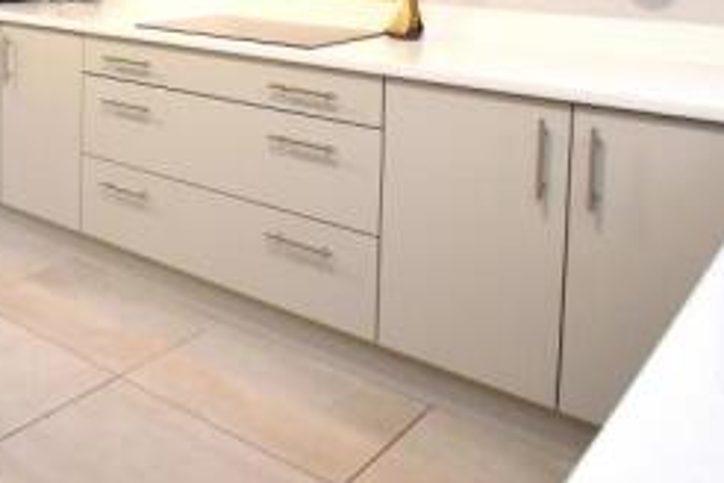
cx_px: -91
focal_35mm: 40
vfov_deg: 30.0
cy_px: -46
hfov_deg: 38.9
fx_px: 804
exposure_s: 1/125
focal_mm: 10
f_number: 4.5
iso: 1000
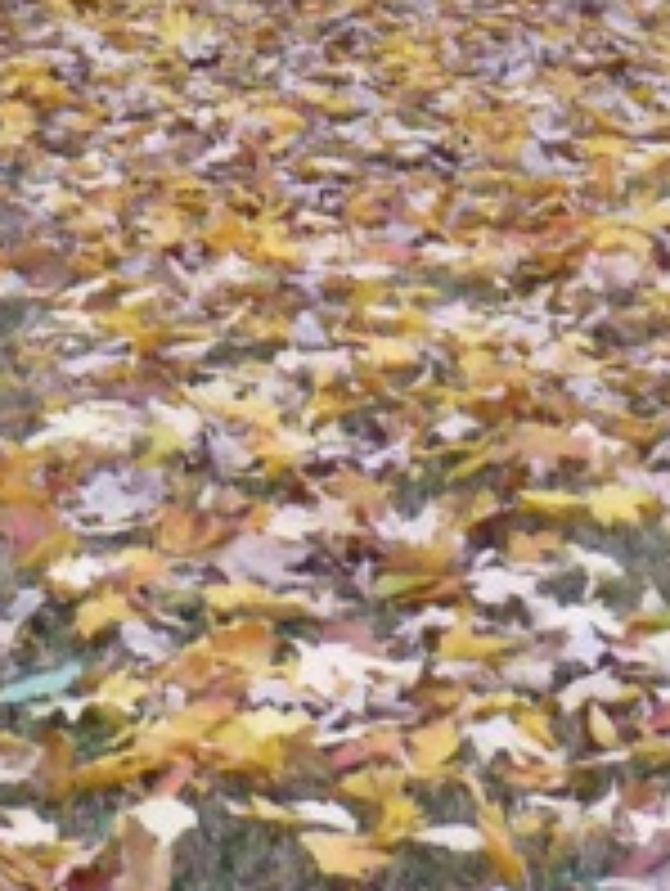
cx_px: 270
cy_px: -693
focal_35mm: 109
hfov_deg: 13.6
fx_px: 2807
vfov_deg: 15.6
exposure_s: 1/60
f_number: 3.1
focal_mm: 4.5
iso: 250
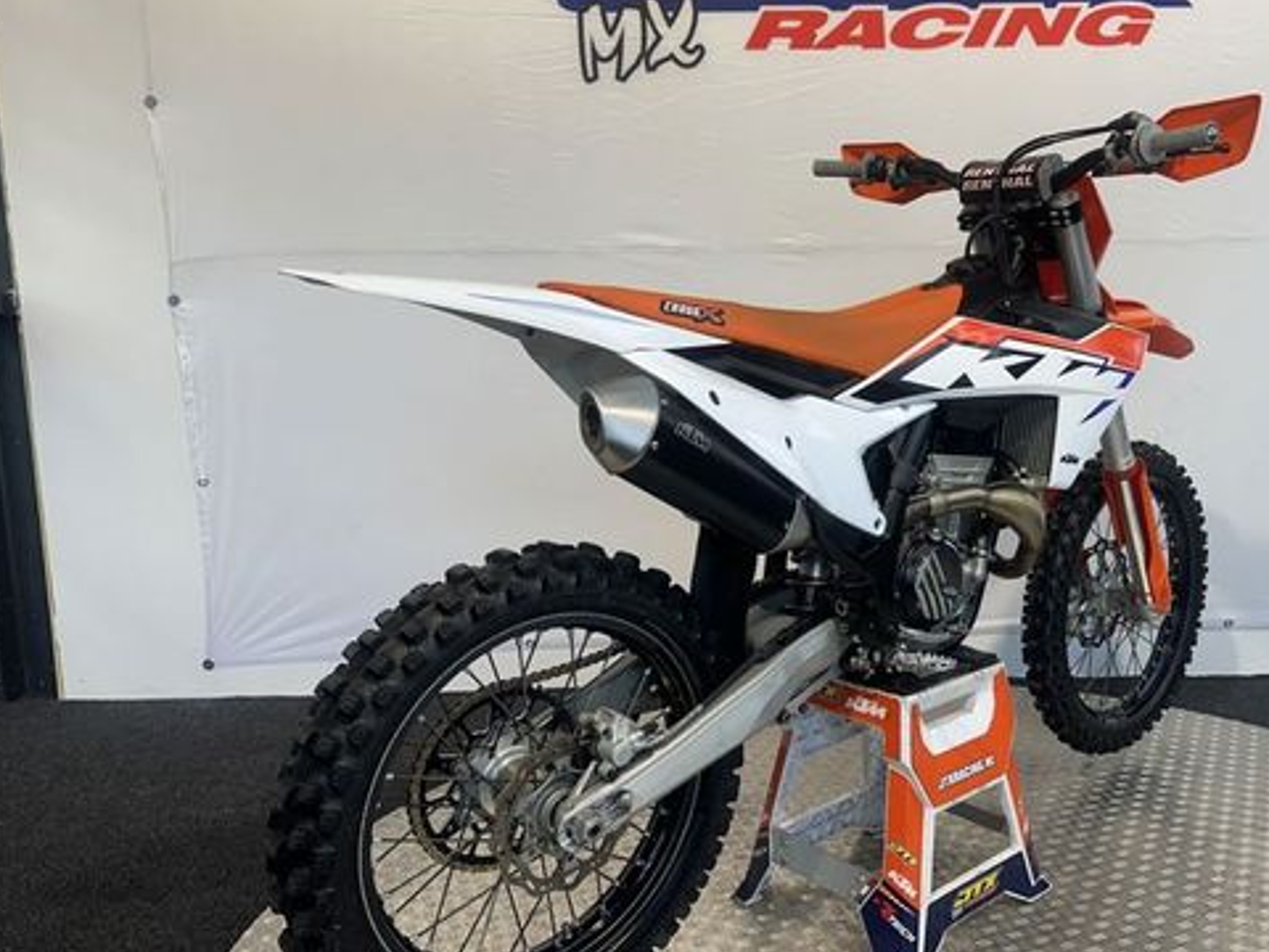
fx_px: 1173
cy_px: 487
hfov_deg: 55.8
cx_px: 827
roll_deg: +0.4
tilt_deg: -9.9
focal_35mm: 32
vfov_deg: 44.2
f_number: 1.78
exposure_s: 1/117
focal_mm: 6.86
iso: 50
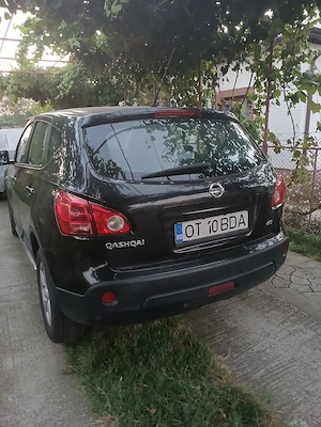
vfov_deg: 67.3
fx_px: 321
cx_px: 160
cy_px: 214
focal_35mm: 26
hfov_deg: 53.1
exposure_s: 1/20
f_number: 1.8
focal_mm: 3.98
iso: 400
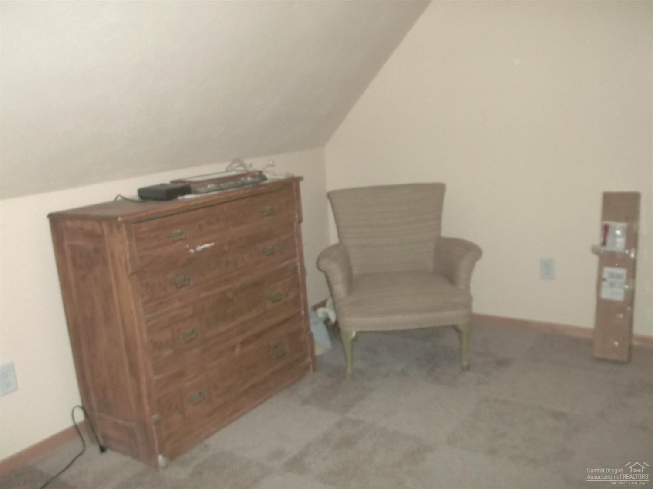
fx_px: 622
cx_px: 326
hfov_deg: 55.4
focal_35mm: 33
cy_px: 244
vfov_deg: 42.9
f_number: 3.3
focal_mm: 5.9
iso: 320
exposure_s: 1/30
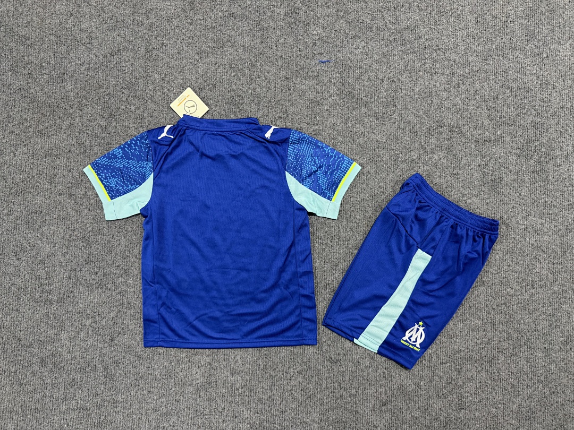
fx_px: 398
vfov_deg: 56.8
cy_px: 215
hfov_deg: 71.6
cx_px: 287
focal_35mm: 24
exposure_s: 1/50
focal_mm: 6.76
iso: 250
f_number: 1.78
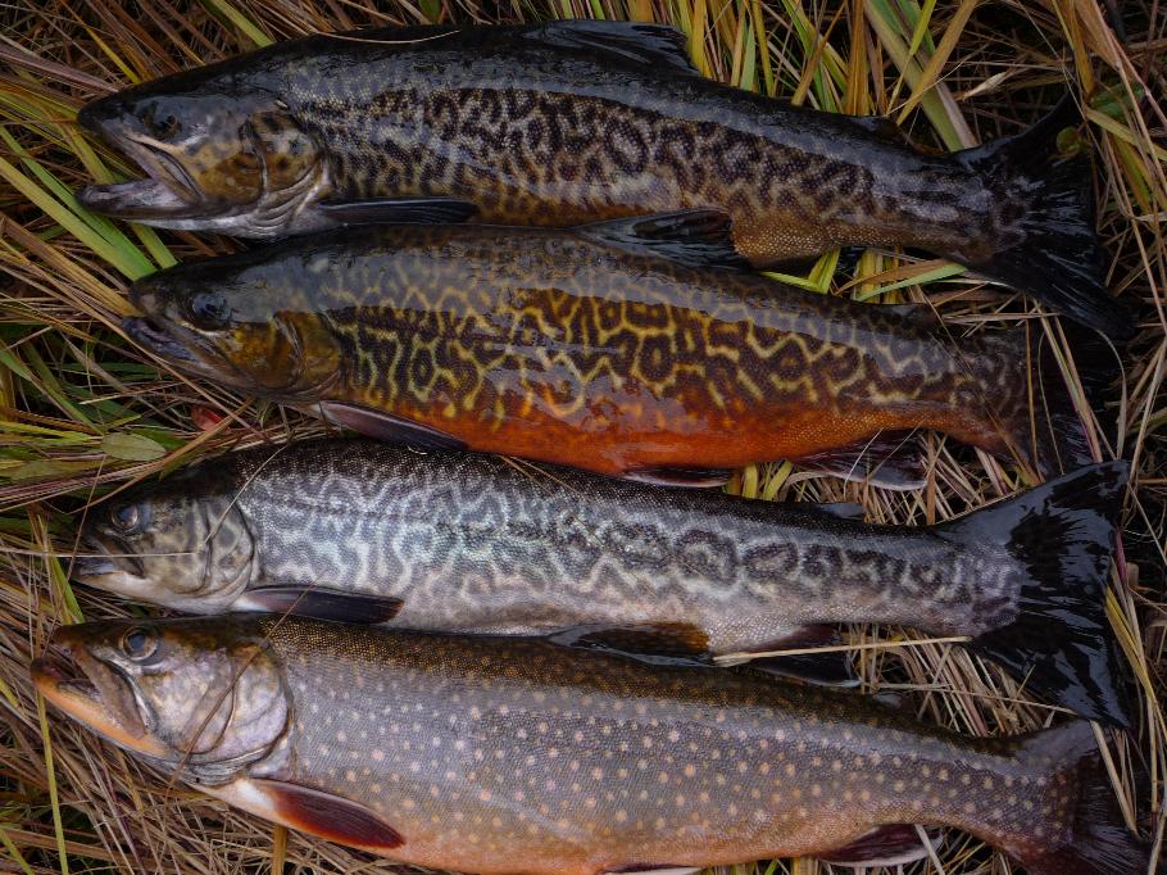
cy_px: 438
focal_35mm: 33
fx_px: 1112
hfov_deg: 55.4
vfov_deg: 42.9
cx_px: 584
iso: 100
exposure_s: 1/80
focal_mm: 5.8
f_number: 3.5
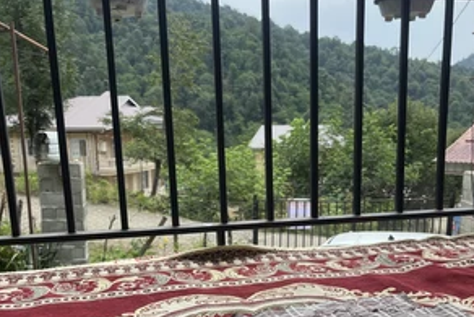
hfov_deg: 51.9
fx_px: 487
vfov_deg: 35.6
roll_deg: +1.1
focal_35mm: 37
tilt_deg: -12.0
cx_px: 235
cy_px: 216
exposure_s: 1/935
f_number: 1.6
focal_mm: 5.1
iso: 50
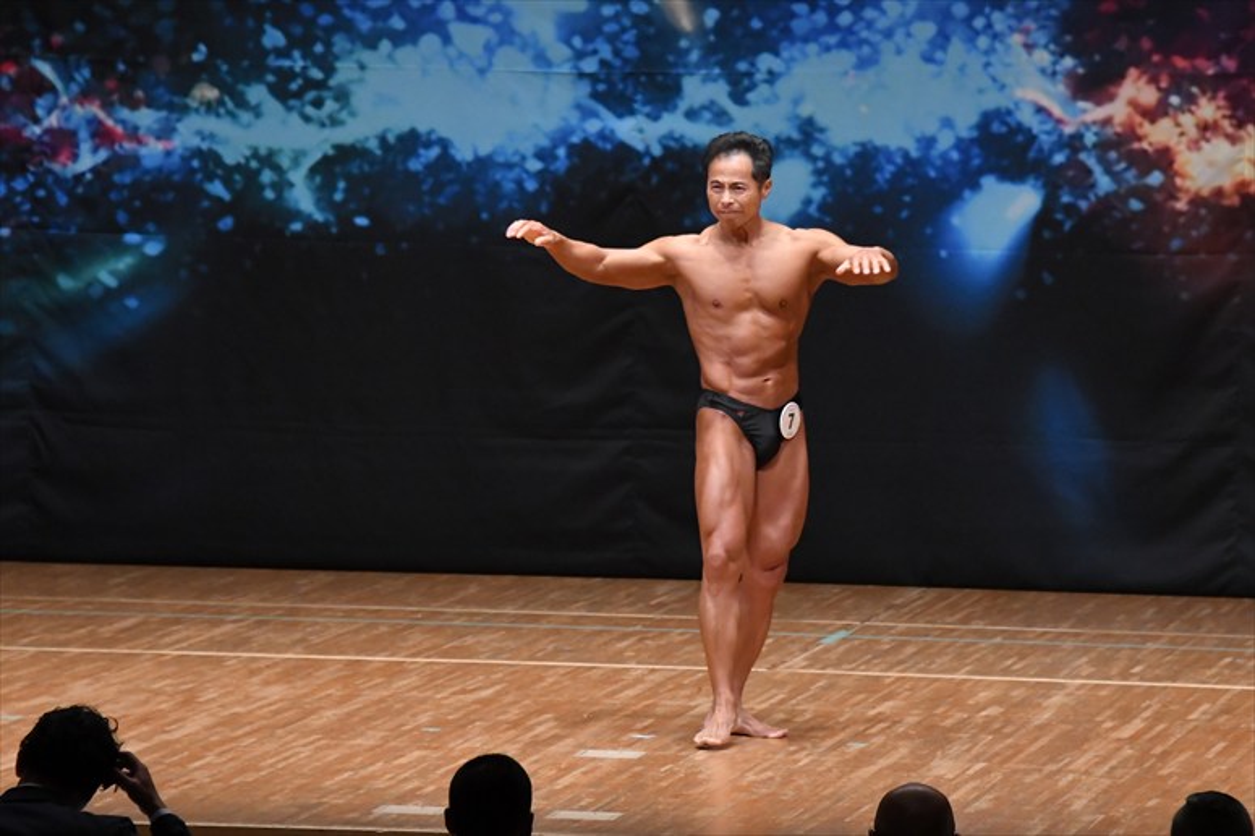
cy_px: 418
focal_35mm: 225
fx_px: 7840
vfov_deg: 6.1
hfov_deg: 9.2
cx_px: 628
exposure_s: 1/400
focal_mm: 150
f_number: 5.6
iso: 5000
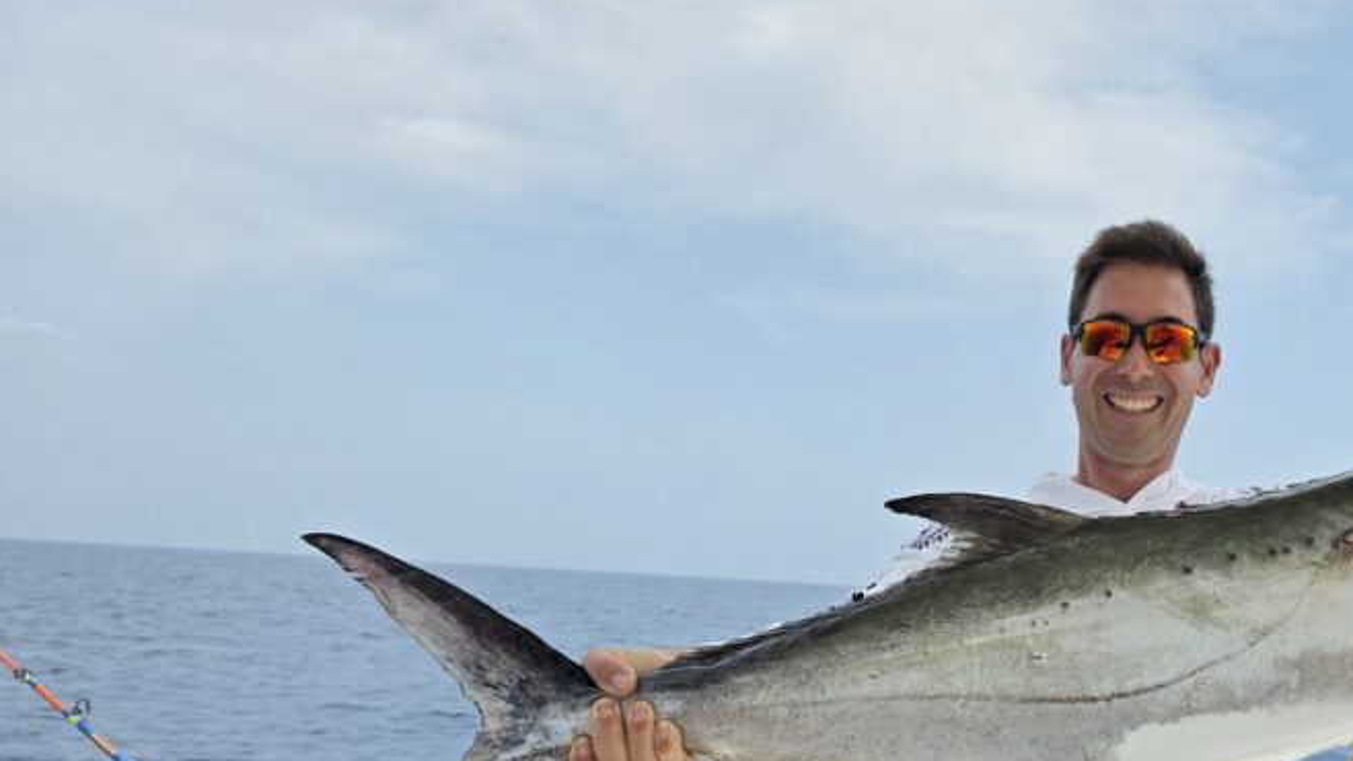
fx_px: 1399
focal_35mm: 39
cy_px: 668
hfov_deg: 49.5
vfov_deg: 29.3
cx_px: 1016
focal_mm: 6.3
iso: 80
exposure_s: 1/5608
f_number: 1.7
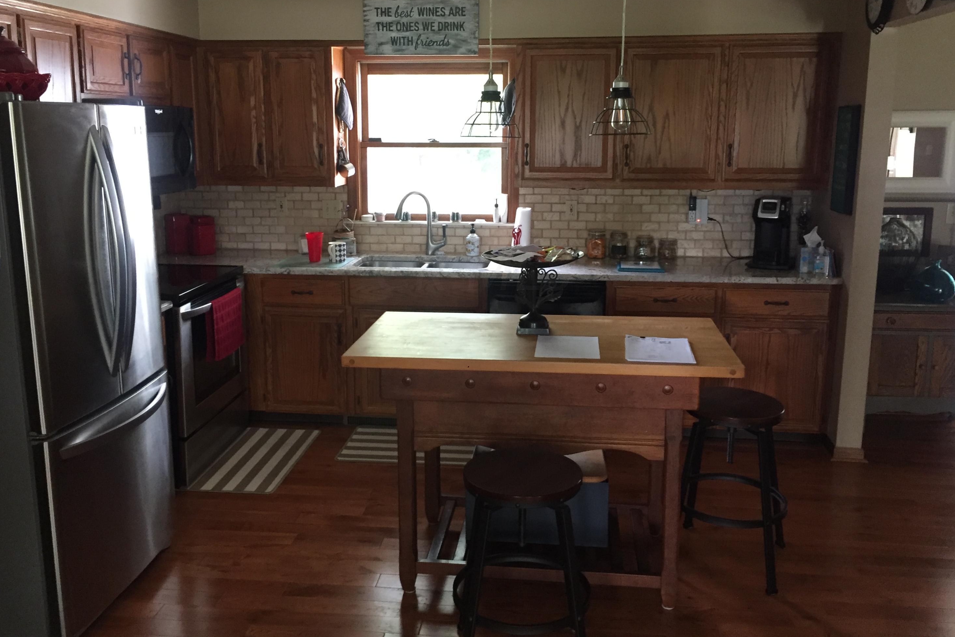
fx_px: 822
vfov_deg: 42.2
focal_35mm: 31
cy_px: 270
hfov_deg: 60.3
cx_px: 474
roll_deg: -1.4
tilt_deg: -8.3
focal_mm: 4.15
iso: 160
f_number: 2.2
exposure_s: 1/30
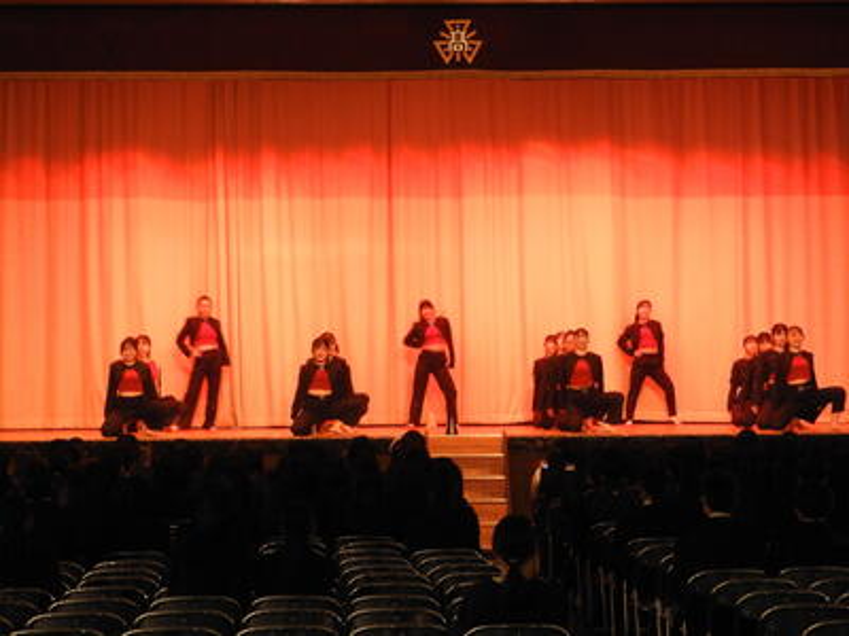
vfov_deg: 12.9
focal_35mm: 115
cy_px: 318
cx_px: 424
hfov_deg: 17.1
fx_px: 2821
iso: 800
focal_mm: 20.6
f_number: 5
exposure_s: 1/8
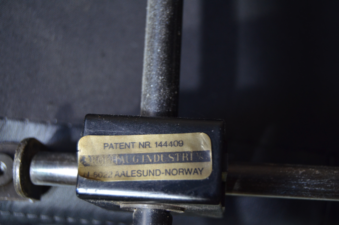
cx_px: 170
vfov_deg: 22.5
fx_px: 564
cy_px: 112
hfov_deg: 33.5
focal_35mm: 60
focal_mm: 40
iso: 800
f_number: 5
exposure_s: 1/30
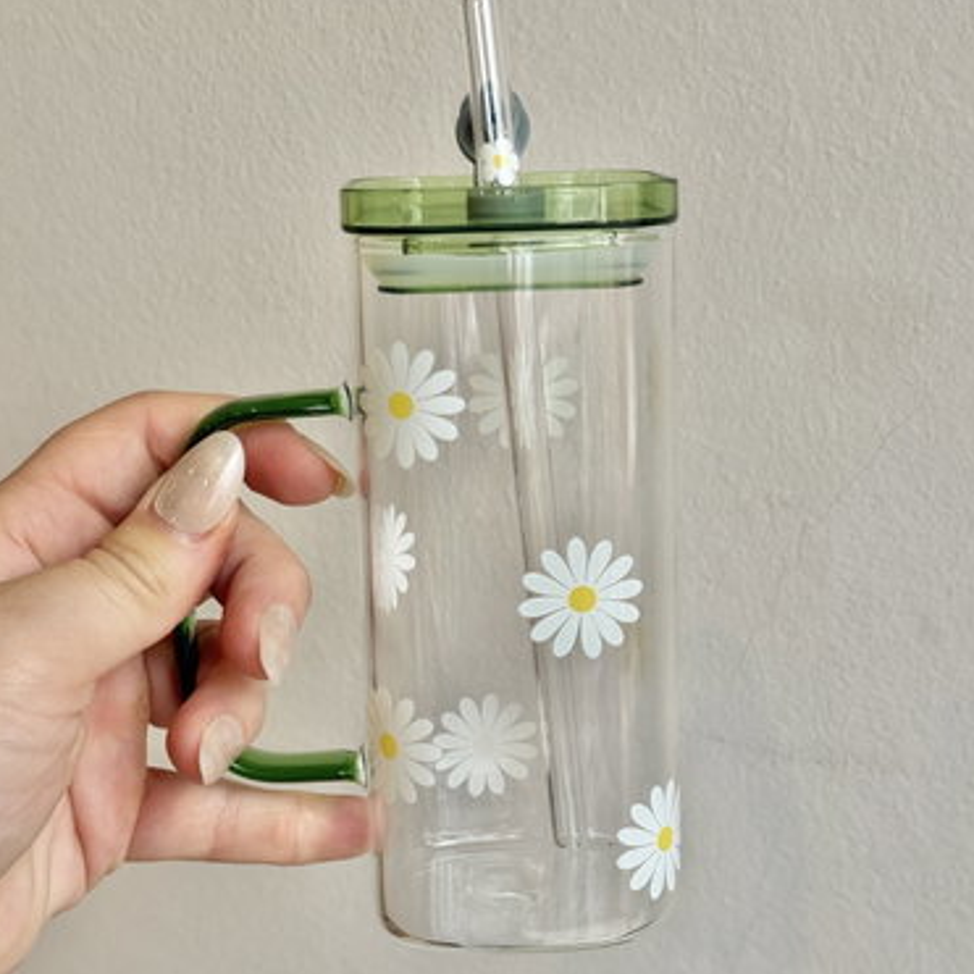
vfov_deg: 28.2
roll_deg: +0.5
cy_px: 498
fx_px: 1942
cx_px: 473
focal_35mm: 61
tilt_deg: -28.7
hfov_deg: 28.2
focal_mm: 6.76
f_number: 1.78
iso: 80
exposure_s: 1/284
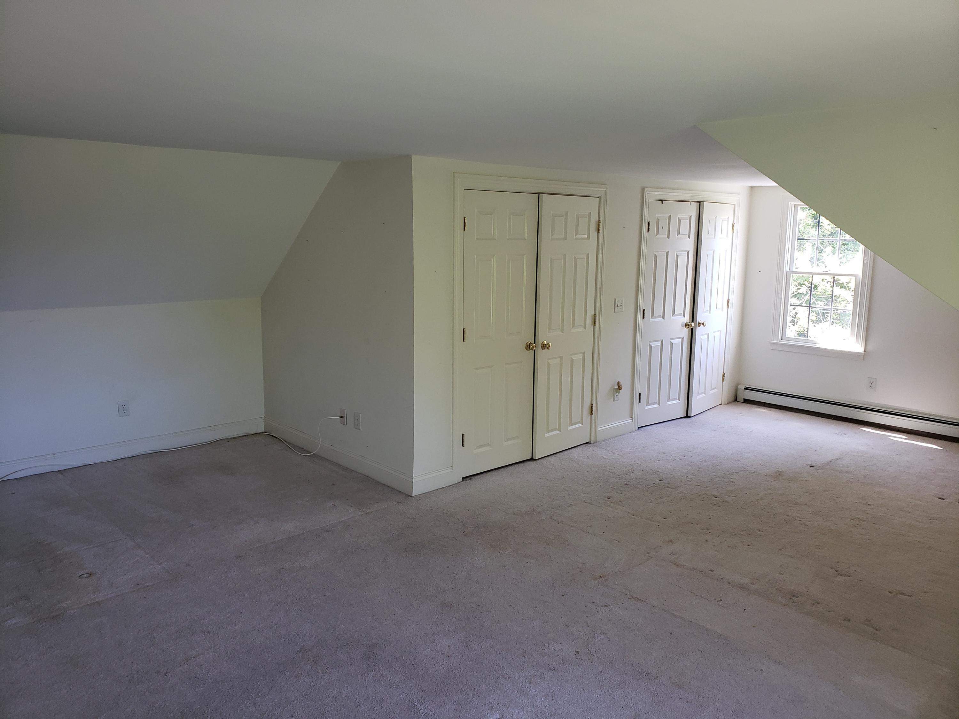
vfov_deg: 53.1
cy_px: 360
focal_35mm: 26
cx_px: 480
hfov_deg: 67.3
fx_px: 720
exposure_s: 1/60
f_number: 2.4
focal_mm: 4.3
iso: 160
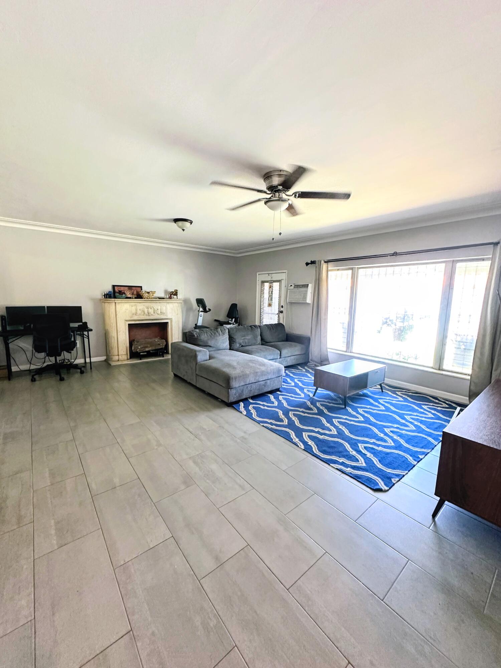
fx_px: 270
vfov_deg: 102.1
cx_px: 250
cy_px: 334
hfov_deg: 85.7
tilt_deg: -6.9
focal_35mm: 14
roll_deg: -2.2
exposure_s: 1/60
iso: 320
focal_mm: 2.22
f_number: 2.2
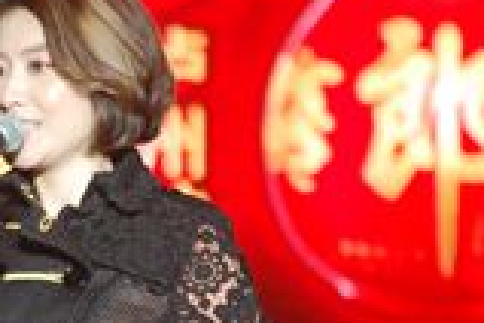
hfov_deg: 2.2
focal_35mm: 940
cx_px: 27
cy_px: 363
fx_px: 12637
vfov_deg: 1.5
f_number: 5.6
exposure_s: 1/125
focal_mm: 200
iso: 1600
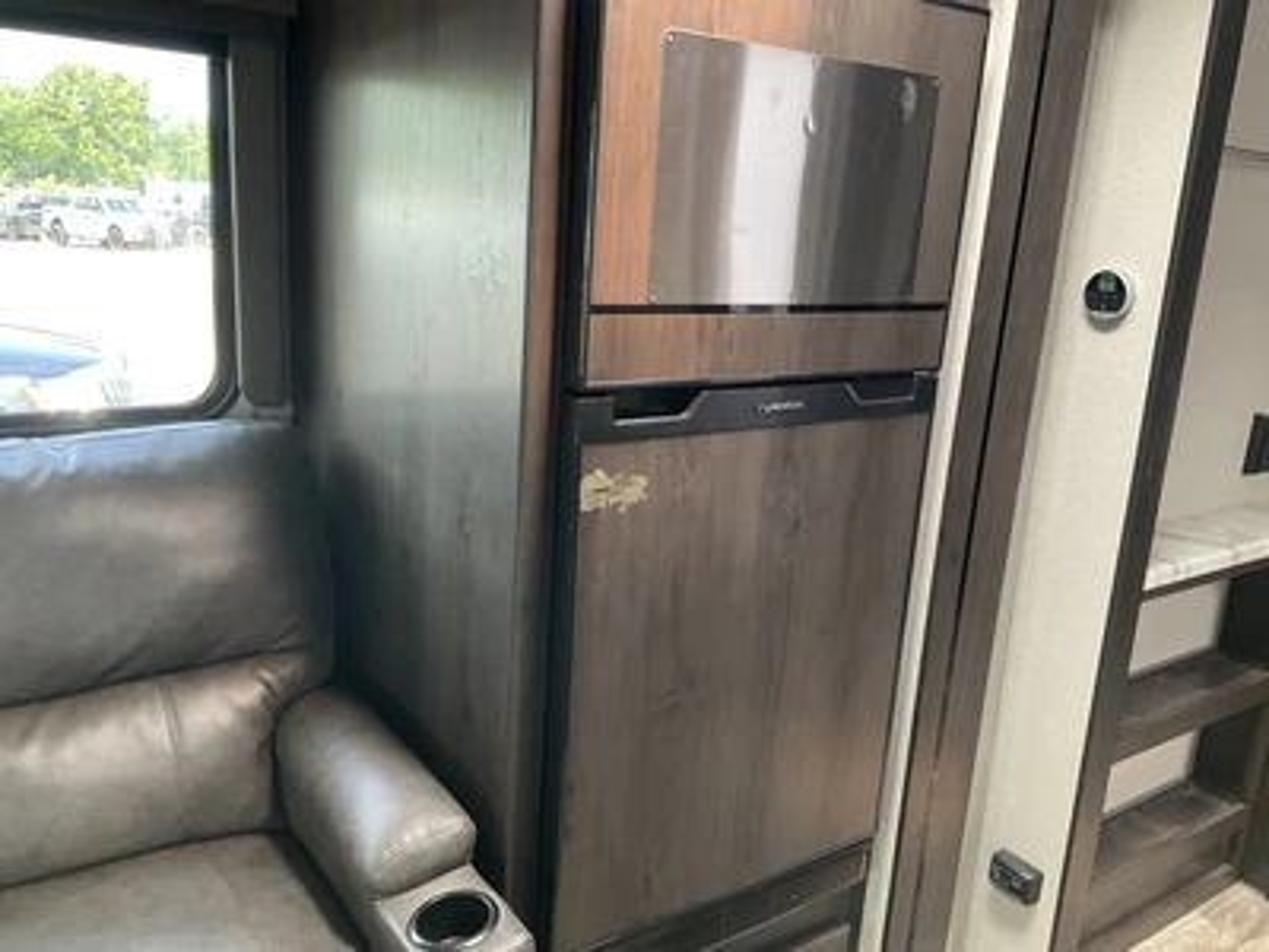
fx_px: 1063
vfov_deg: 48.2
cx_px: 634
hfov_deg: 61.7
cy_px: 476
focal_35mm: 29
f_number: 1.8
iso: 100
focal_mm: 3
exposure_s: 1/60
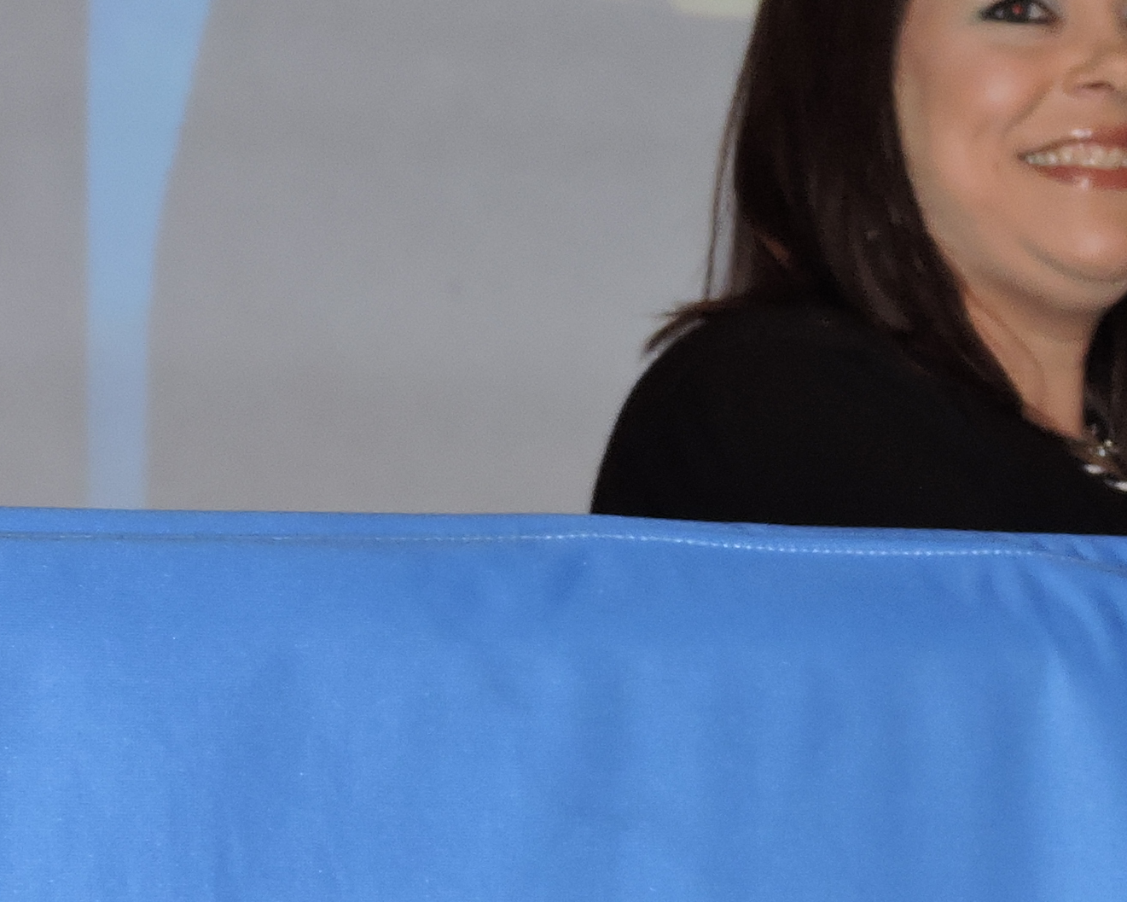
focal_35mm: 160
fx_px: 5337
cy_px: 642
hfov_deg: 11.5
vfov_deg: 9.6
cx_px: 1748
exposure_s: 1/30
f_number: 3.5
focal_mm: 8.4
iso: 200
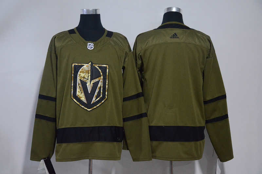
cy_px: 87
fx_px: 414
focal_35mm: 57
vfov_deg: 23.7
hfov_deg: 35.1
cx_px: 131
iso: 4000
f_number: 4.2
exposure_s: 1/60
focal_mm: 38
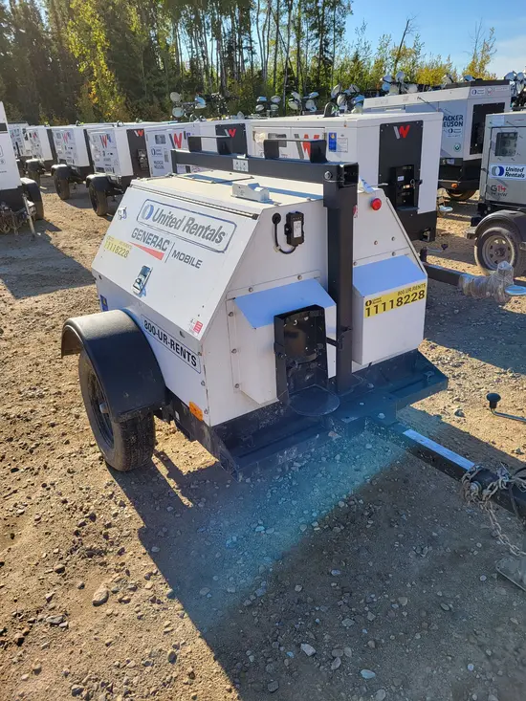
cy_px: 350
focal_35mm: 26
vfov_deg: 67.3
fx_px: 527
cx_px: 263
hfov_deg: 53.1
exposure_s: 1/1235
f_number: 1.8
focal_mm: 5.4
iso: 40
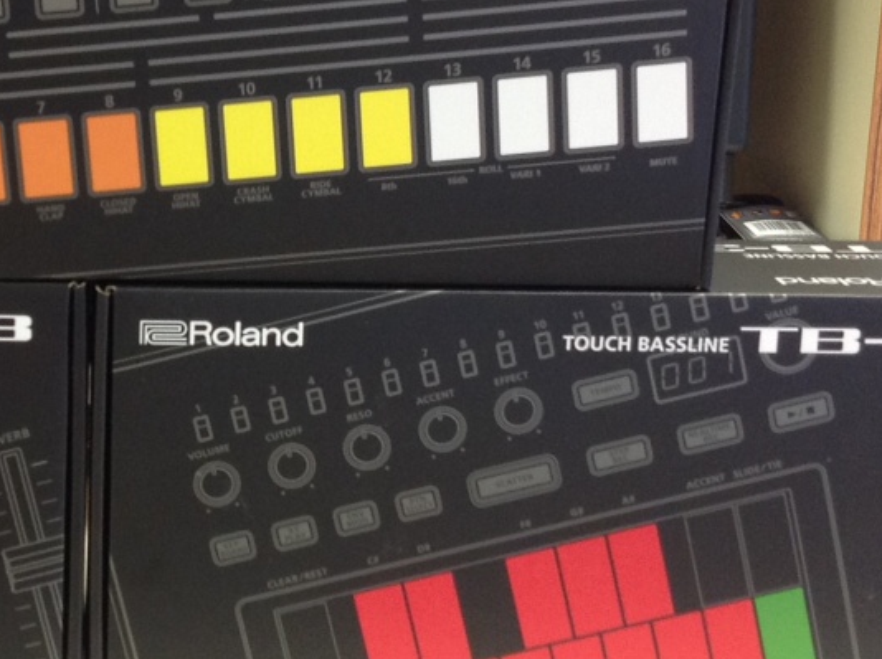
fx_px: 2163
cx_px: 109
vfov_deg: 17.3
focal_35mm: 85
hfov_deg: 22.6
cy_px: 192
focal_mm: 4.28
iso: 100
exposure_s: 1/15
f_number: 2.4
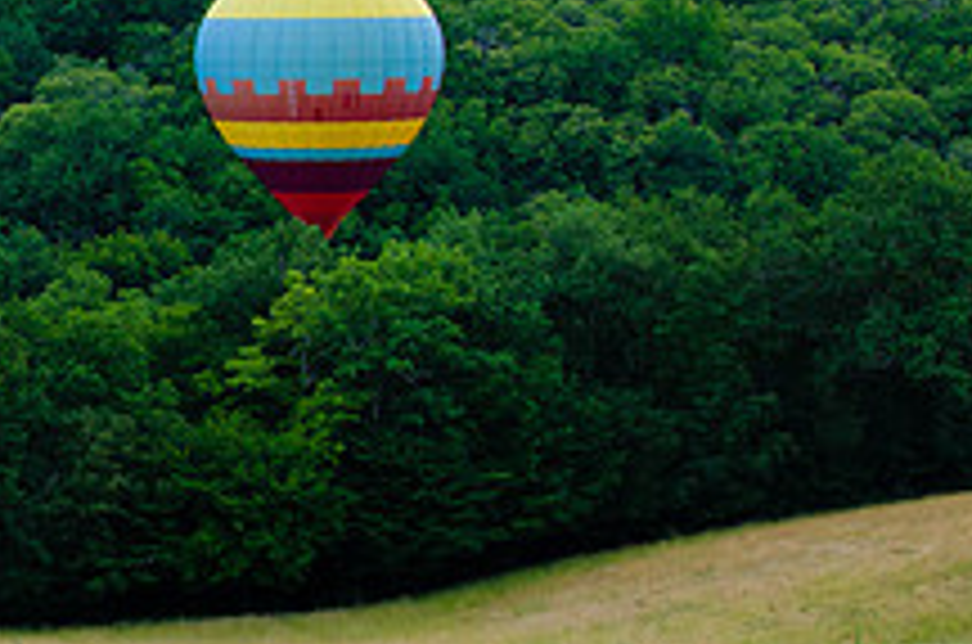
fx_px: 3044
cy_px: 361
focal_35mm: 113
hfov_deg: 17.1
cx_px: -298
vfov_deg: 12.1
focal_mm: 24
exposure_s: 1/160
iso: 320
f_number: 6.3
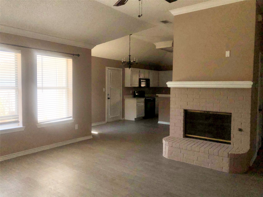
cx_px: 132
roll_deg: +0.1
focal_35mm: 28
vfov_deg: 49.7
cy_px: 98
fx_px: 213
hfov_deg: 63.4
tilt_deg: -3.2
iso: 20
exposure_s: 1/511
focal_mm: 3.99
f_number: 1.8
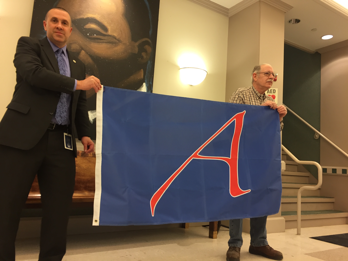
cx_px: 174
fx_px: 292
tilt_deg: +5.1
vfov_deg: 48.2
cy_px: 130
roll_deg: -2.4
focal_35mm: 29
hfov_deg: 61.7
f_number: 2.2
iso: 80
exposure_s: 1/30
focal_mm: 4.15
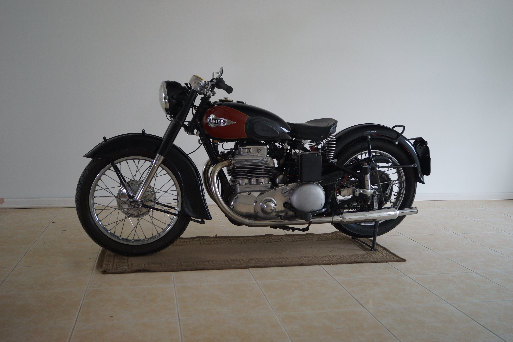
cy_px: 171
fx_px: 513
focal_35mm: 36
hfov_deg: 53.1
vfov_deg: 36.9
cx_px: 256
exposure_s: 1/60
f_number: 4
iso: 320
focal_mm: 24
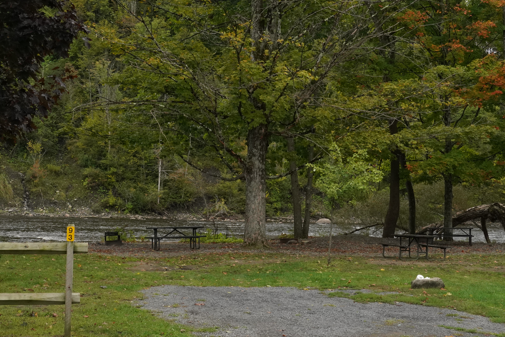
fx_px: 786
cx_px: 253
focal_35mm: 56
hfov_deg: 35.6
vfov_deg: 24.2
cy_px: 161
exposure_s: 1/500
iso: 1600
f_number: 13
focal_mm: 28
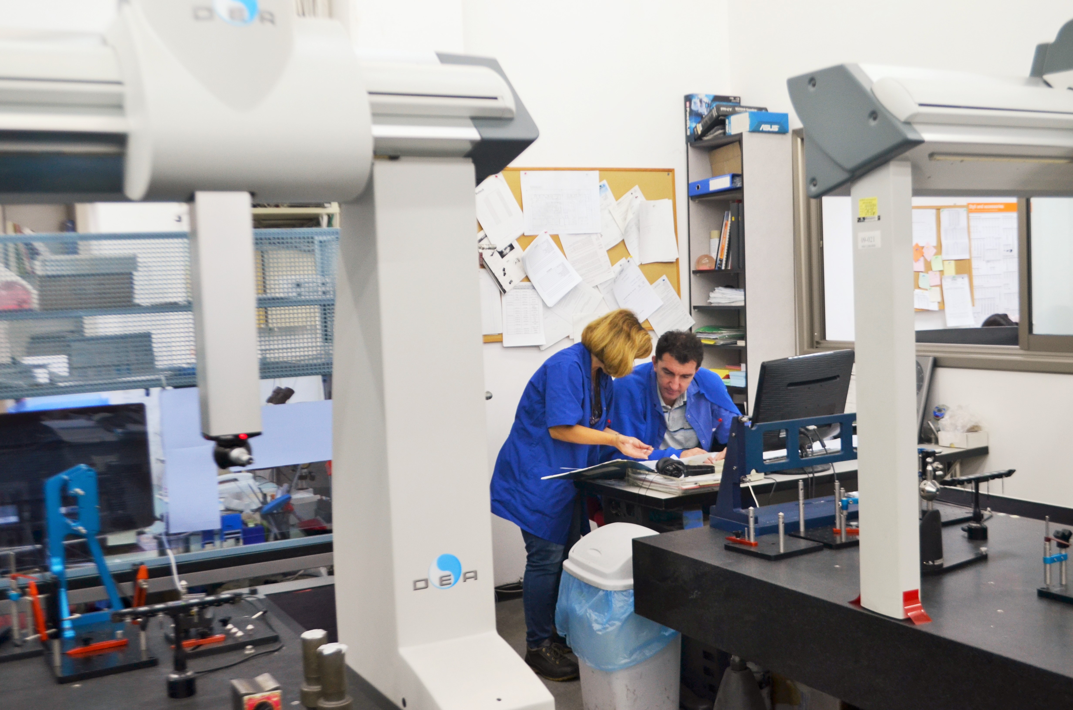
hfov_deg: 49.6
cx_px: 536
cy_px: 355
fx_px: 1160
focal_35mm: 39
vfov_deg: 34.1
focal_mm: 26
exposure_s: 1/60
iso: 450
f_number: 4.2
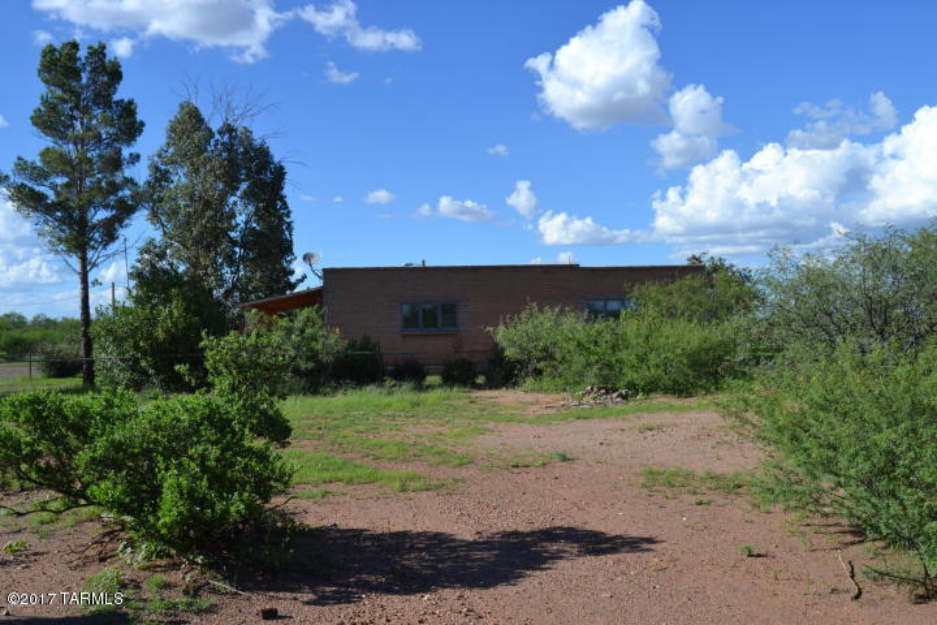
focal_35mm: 34
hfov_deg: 55.1
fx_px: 898
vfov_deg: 38.4
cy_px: 312
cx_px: 468
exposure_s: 1/250
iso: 100
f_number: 8
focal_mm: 23
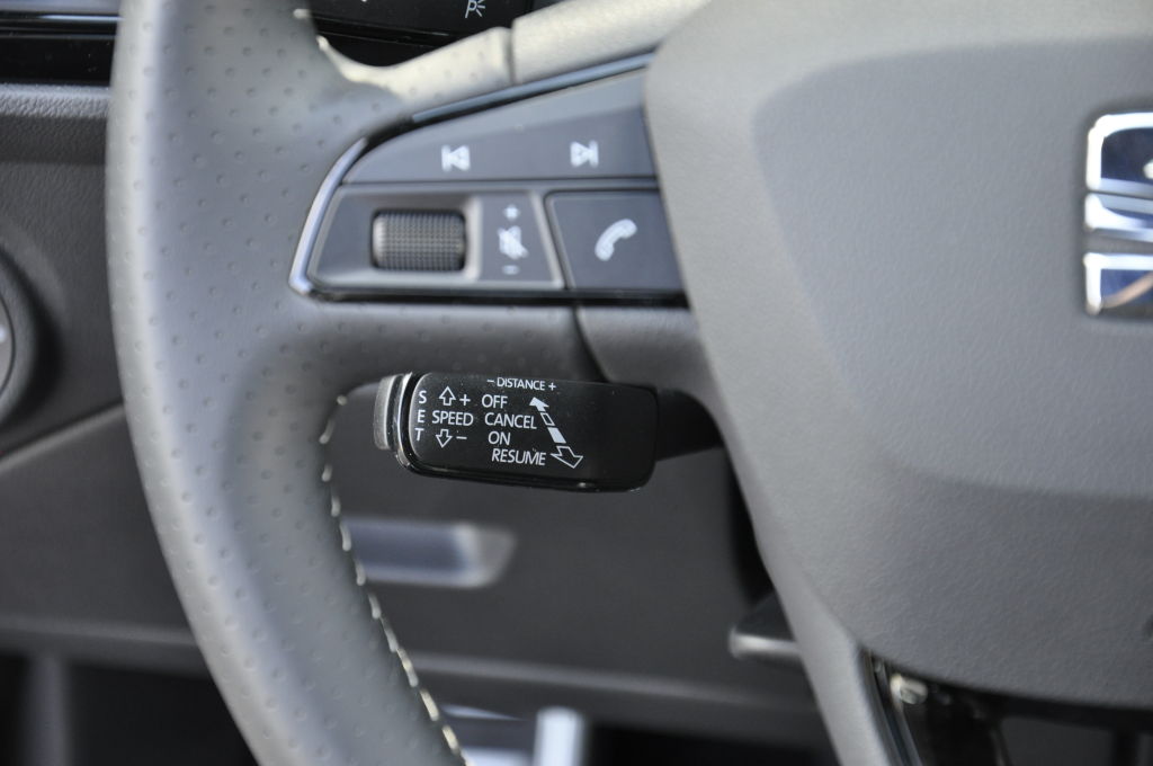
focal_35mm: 158
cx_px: 576
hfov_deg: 13.1
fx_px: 5038
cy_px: 383
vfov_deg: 8.7
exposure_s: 1/60
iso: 800
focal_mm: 105
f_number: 5.6
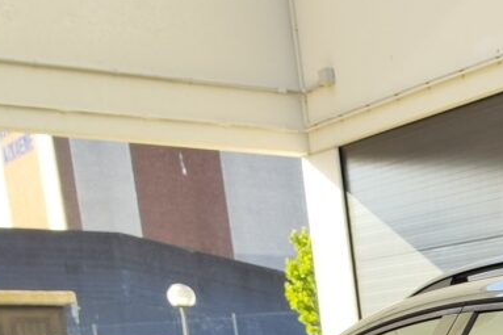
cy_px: 675
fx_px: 1397
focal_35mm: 100
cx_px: 1034
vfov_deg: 12.1
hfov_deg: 15.7
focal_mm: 7.01
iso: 50
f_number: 1.69
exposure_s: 1/157
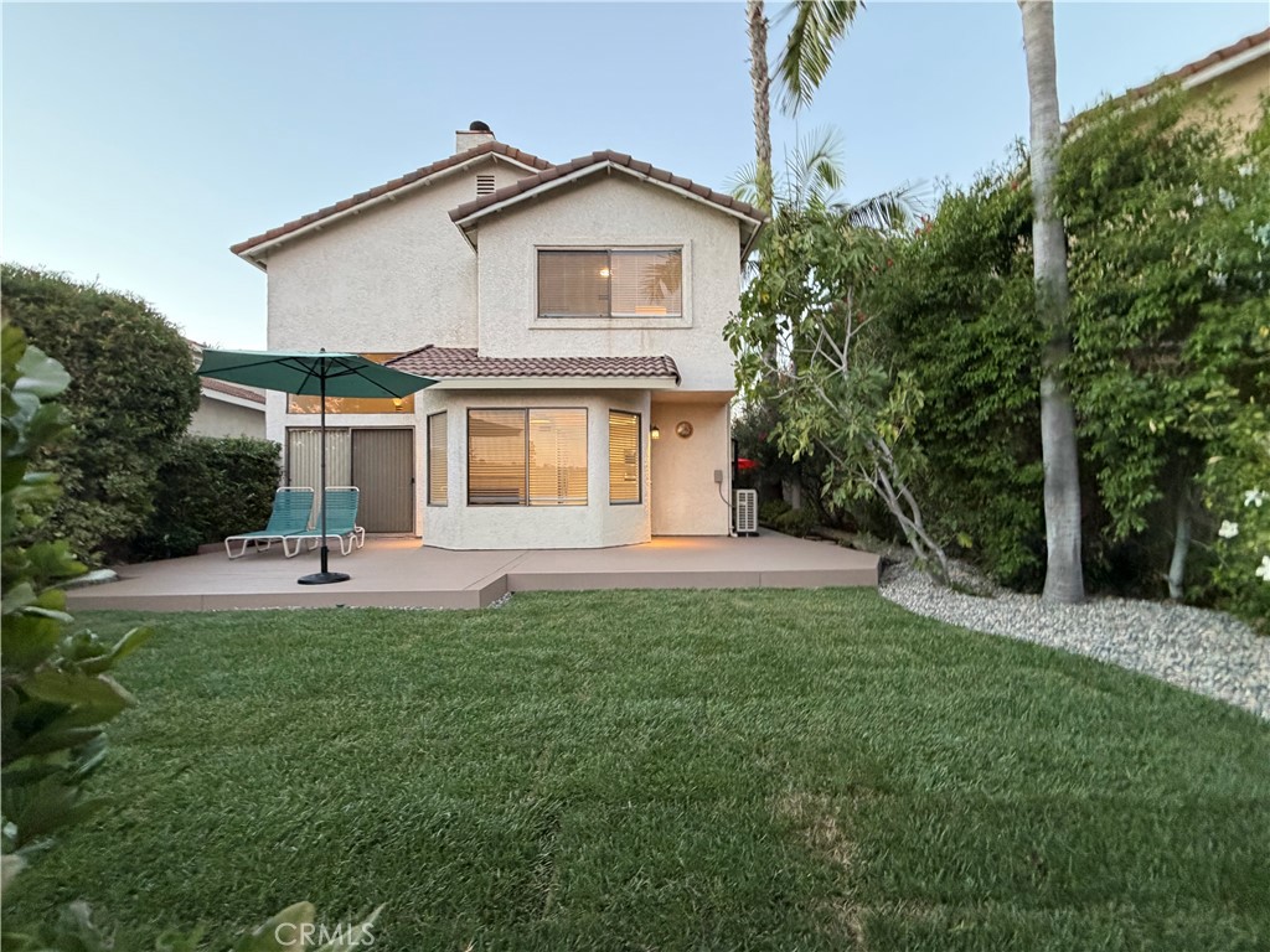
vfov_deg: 85.7
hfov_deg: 102.1
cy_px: 476
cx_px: 635
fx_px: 514
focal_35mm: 14
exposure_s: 1/67
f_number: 2.2
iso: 320
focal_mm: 2.22
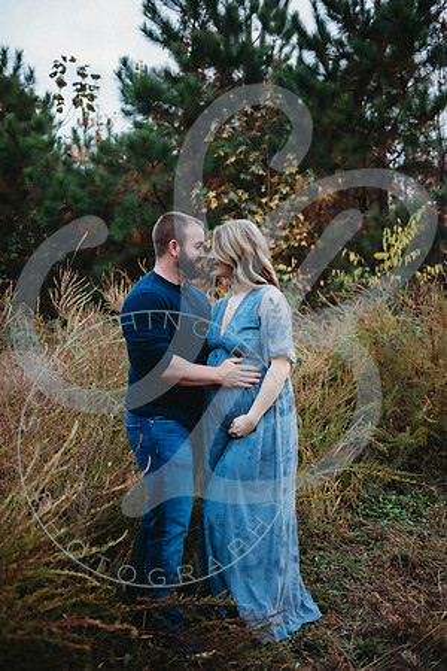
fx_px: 745
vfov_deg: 48.5
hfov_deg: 33.4
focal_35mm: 40
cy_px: 336
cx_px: 224
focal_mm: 40
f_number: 2.8
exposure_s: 1/250
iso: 400
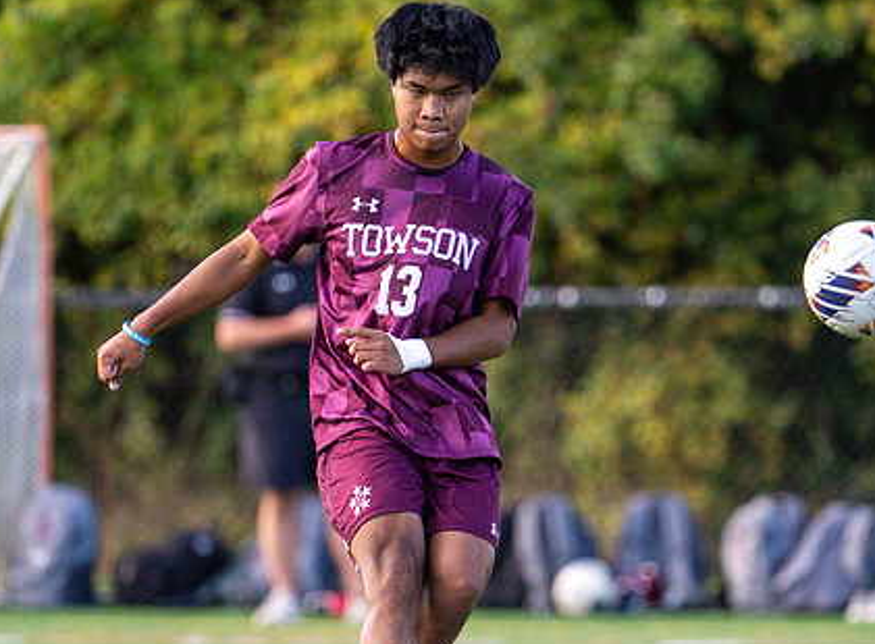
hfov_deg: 2.6
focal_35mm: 756
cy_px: 422
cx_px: 510
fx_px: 18985
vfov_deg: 1.9
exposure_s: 1/2500
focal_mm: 400
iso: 2200
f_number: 4.5
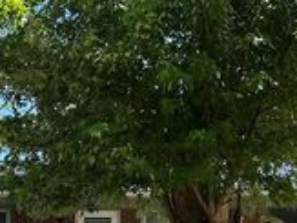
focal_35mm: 80
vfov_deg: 17.4
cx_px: 60
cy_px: 279
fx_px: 686
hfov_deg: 24.1
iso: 50
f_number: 1.5
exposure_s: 1/1412
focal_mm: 5.7
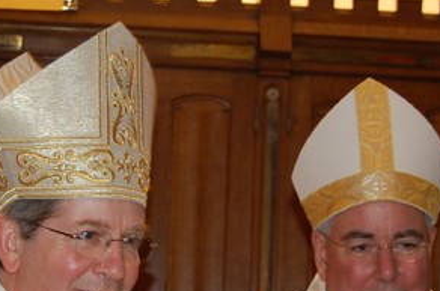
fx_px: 1524
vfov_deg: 10.8
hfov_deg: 16.4
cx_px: 172
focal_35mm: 125
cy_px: 294
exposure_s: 1/60
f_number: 5
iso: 400
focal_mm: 38
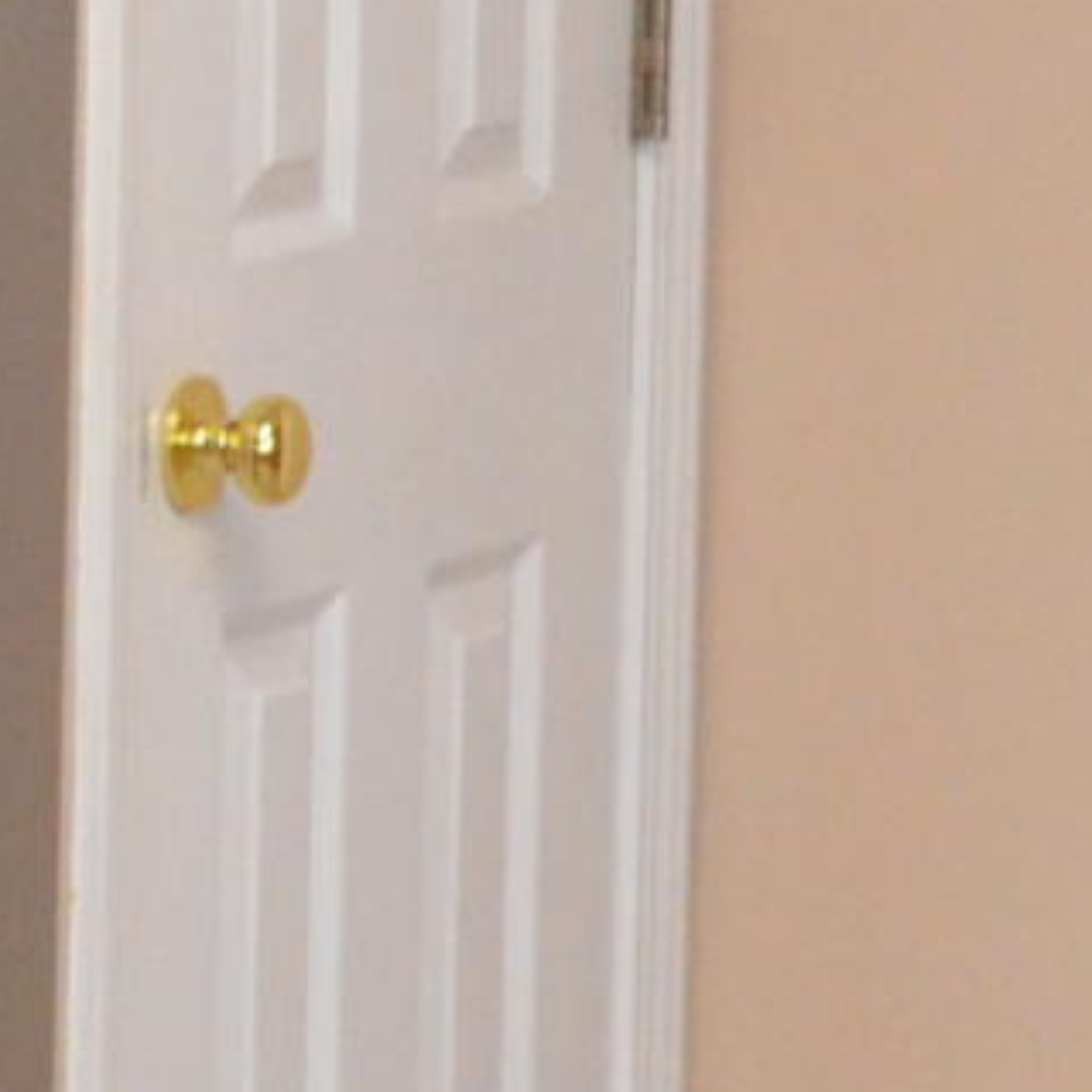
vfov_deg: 5.0
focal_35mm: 347
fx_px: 12384
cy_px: 727
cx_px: 185
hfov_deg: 5.0
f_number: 4.5
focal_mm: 29
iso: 1800
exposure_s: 1/60
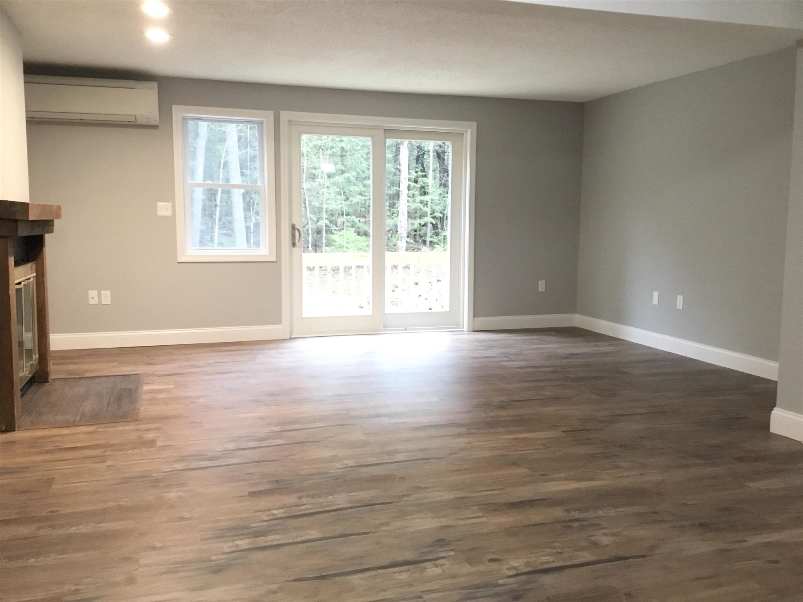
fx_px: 719
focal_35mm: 31
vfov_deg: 45.4
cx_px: 402
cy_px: 301
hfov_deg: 58.4
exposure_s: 1/24
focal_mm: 3.3
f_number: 2.4
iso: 200
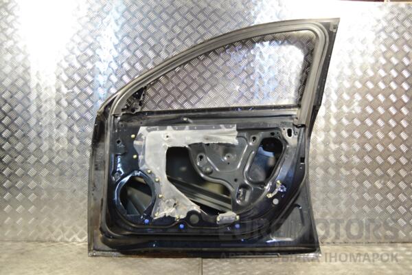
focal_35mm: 39
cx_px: 206
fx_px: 446
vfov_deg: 34.2
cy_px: 138
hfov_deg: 49.6
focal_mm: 26
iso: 250
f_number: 4.2
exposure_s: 1/30
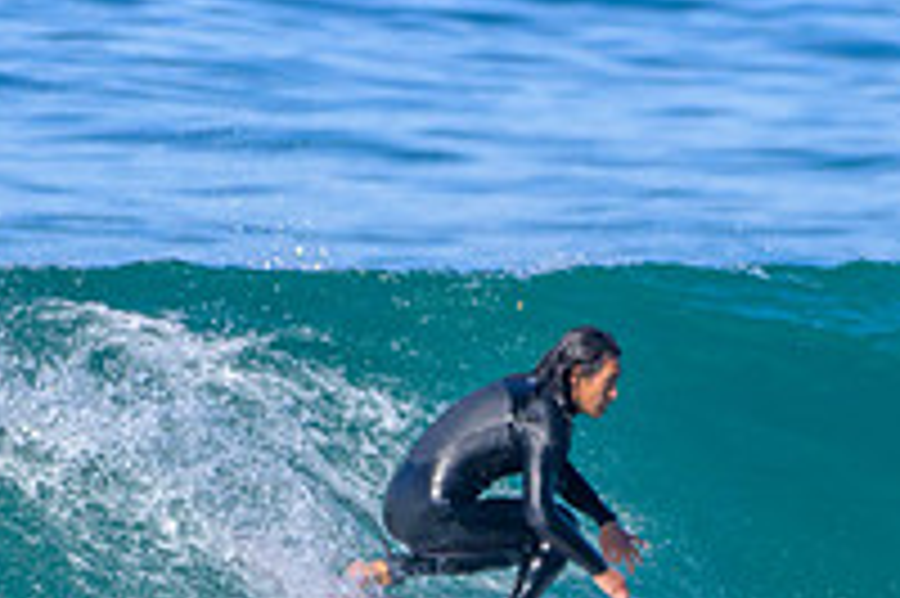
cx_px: 872
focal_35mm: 1989
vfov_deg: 0.7
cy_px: 636
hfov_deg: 1.0
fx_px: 49683
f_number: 5.6
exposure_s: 1/2500
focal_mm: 500
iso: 450
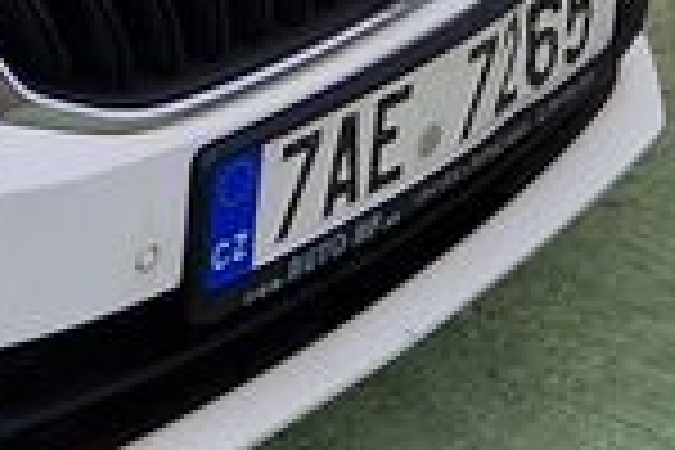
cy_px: -306
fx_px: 3056
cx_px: -788
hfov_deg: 11.1
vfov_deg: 8.2
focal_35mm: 163
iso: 50
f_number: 1.8
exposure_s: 1/1116
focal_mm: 5.4
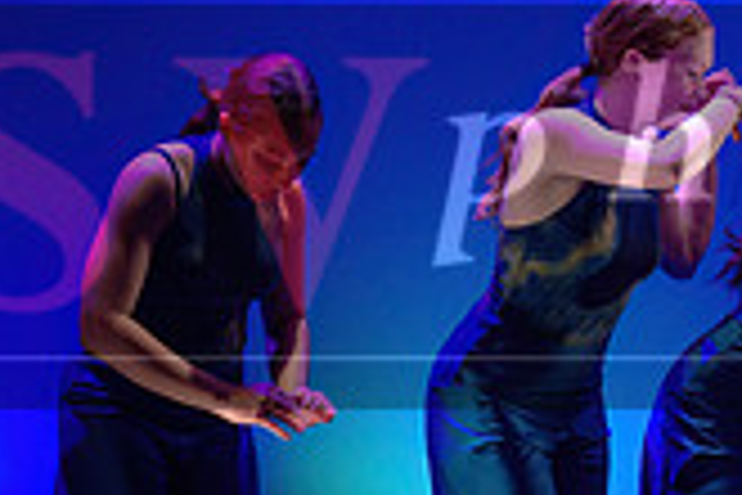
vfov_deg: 3.0
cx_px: 1232
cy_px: 178
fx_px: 9419
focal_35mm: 457
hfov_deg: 4.5
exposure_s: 1/400
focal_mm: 130
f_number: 2.8
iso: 1600
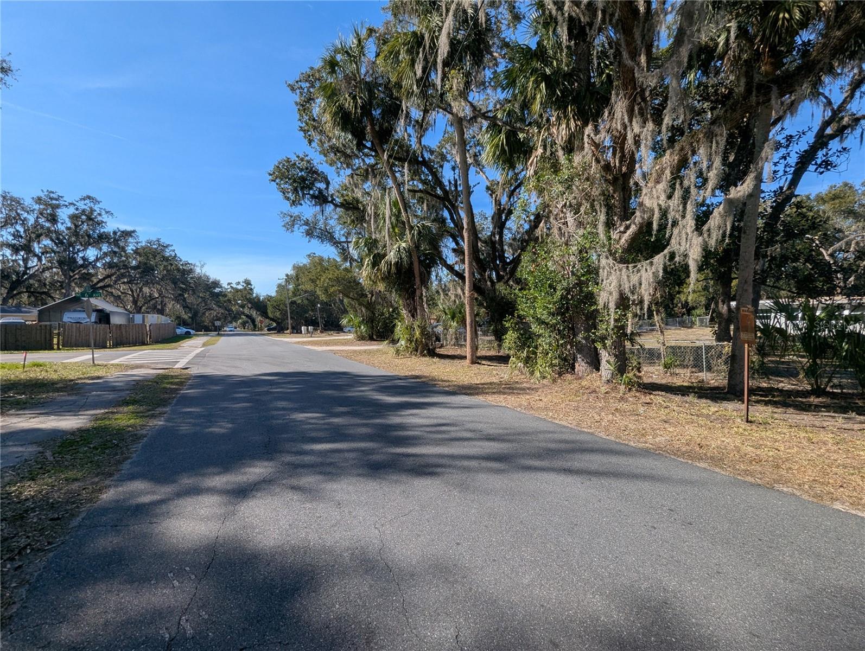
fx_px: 325
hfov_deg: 106.1
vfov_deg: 90.1
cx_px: 432
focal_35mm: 13
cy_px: 326
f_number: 2.2
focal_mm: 1.95
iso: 48
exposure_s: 1/1368
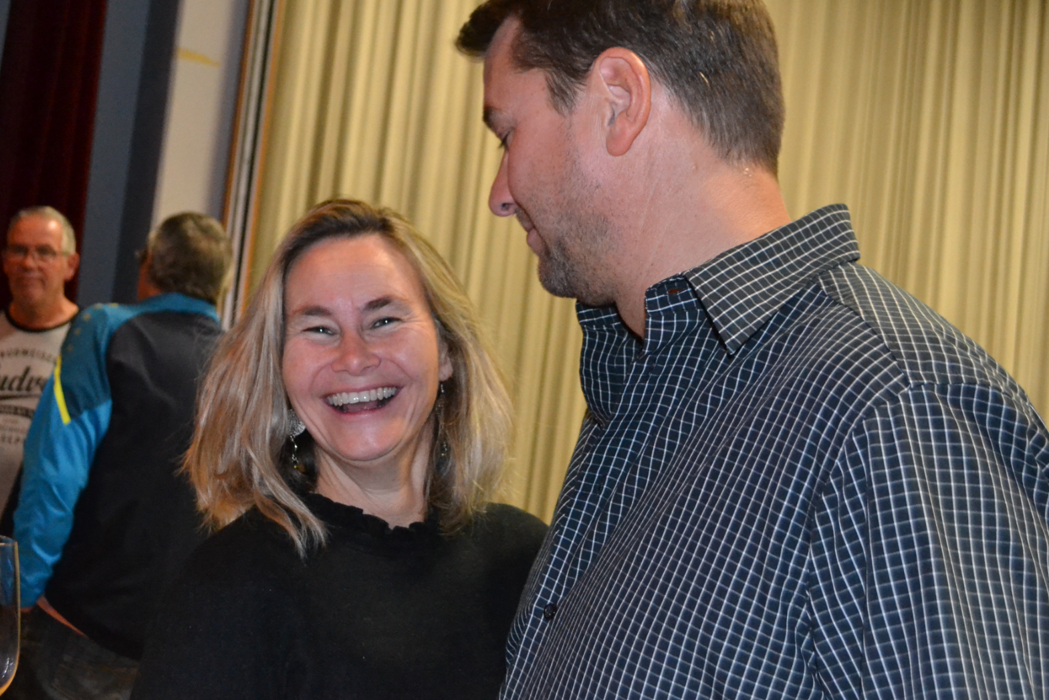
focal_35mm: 47
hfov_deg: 41.8
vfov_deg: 28.6
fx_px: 1369
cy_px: 303
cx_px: 439
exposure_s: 1/60
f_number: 4
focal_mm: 24
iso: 3200
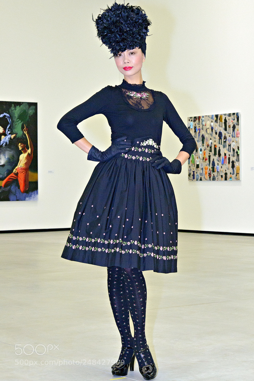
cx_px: 127
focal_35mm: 62
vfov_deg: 32.4
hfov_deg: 21.9
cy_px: 190
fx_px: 656
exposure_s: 1/125
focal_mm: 62
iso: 3200
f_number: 8
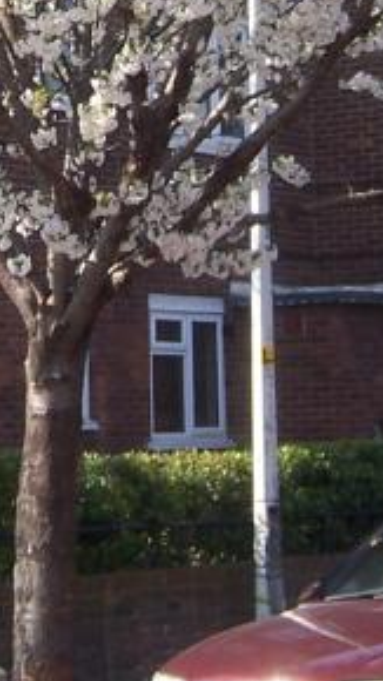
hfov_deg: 9.4
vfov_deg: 16.7
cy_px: 80
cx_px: -40
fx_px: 2294
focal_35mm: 127
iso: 80
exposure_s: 1/350
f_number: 3.4
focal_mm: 5.5
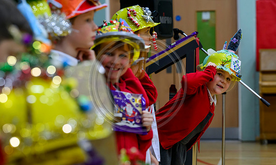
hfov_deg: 17.9
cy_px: 86
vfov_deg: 10.8
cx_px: 146
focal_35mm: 118
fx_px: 876
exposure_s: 1/320
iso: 3200
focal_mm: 95
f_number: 4
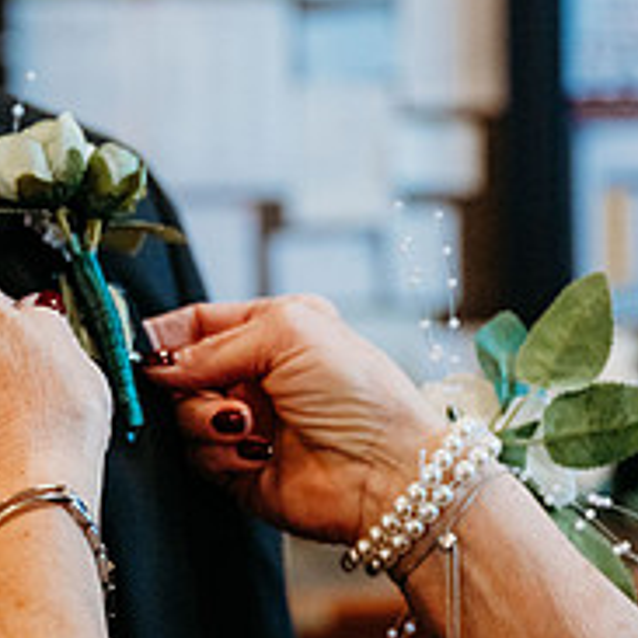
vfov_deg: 16.1
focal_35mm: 108
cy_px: 295
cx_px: 31
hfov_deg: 15.9
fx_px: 2252
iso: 1250
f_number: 2.8
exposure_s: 1/200
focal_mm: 40
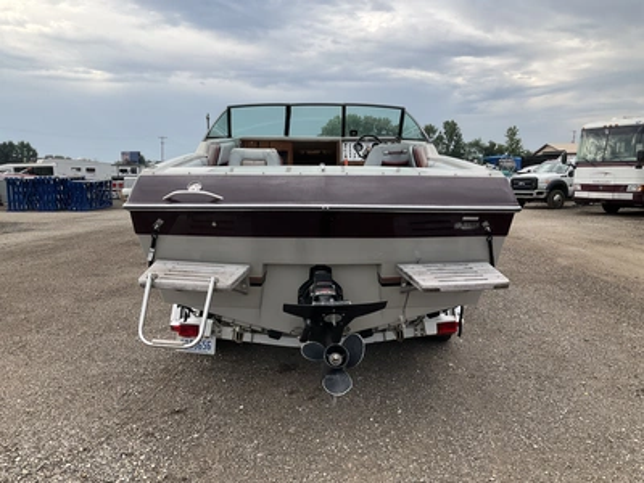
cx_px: 322
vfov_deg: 48.2
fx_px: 540
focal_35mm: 29
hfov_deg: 61.7
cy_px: 242
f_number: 1.8
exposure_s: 1/700
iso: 25
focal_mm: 3
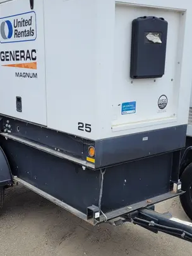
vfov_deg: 40.0
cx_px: 73
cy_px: 169
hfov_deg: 30.7
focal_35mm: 47
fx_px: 348
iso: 40
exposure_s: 1/1663
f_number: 1.8
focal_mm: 5.4
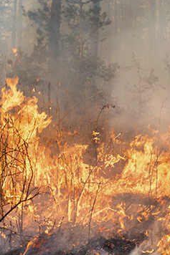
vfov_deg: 25.0
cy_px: 93
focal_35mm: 81
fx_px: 574
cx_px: 230
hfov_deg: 15.9
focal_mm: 32
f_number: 7.1
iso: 640
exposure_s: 1/250
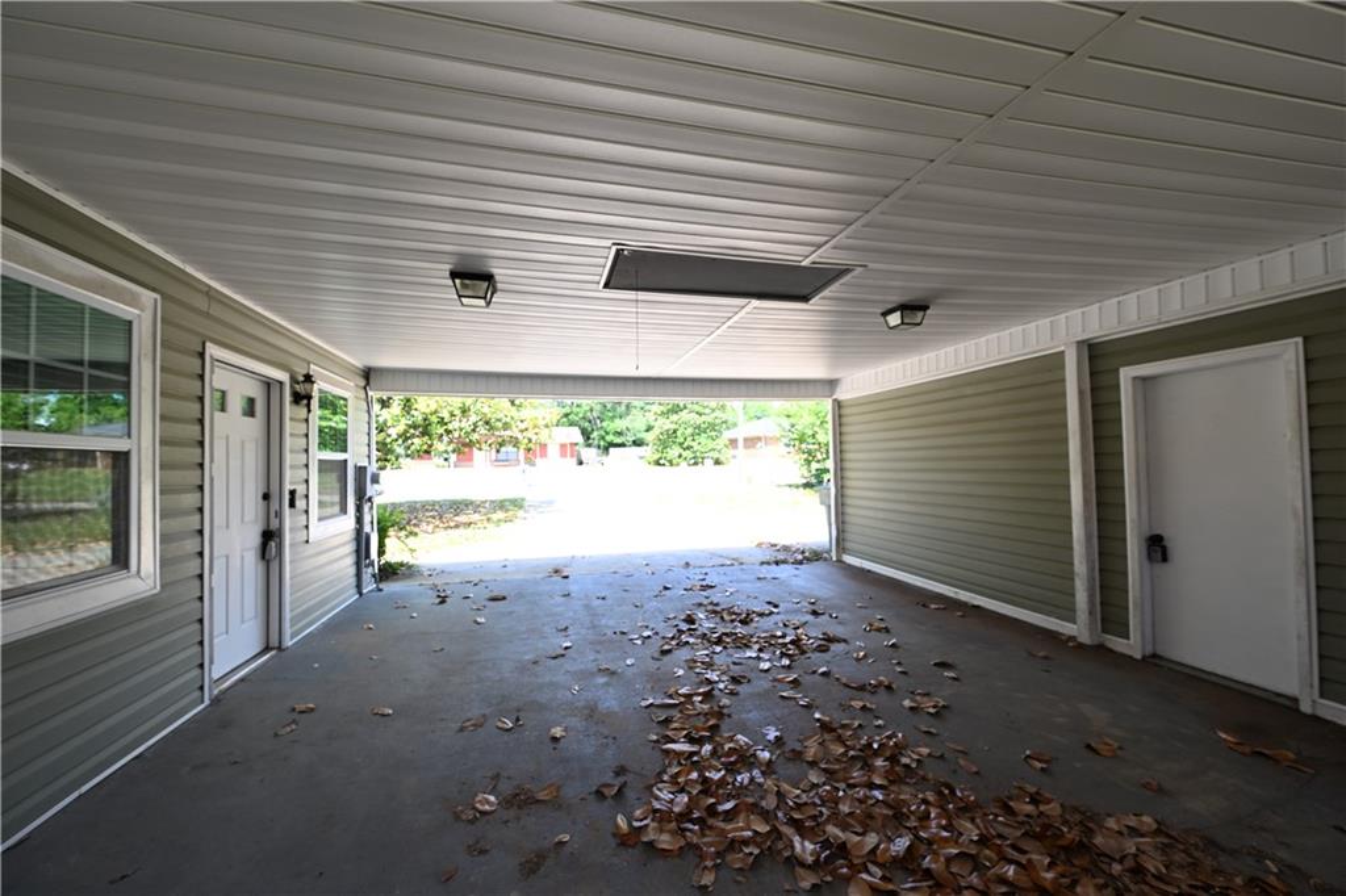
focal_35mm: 14
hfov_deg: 104.3
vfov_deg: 81.2
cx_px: 673
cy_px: 448
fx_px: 523
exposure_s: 1/100
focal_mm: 14
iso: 400
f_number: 7.1
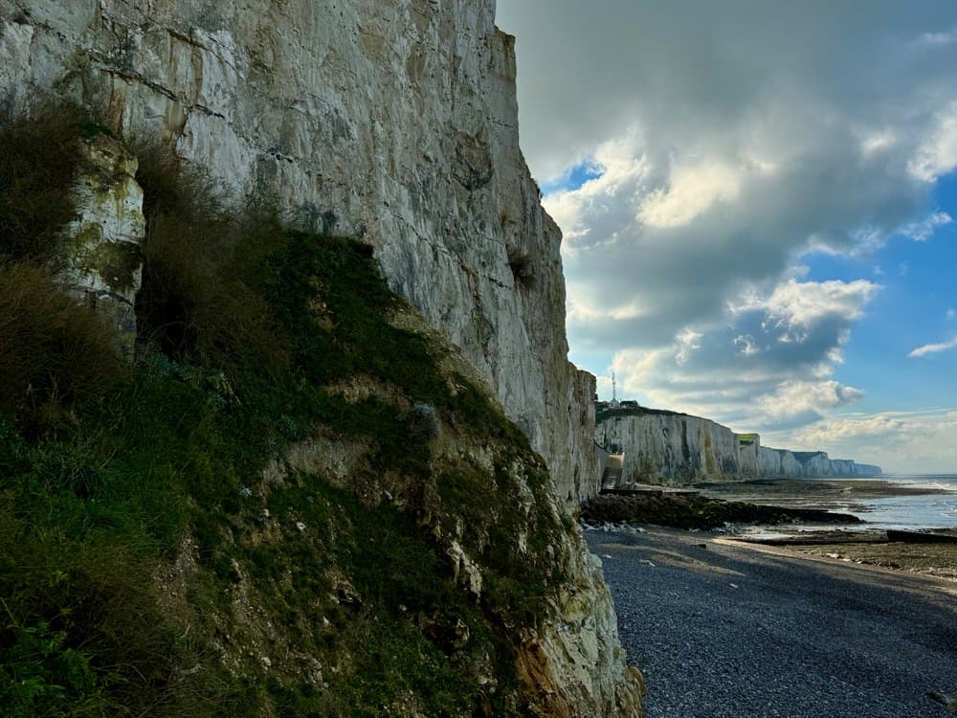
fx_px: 664
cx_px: 478
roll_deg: +0.7
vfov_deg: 56.8
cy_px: 359
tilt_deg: +14.1
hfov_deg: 71.6
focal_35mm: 24
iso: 80
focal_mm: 6.76
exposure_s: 1/5814
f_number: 1.78
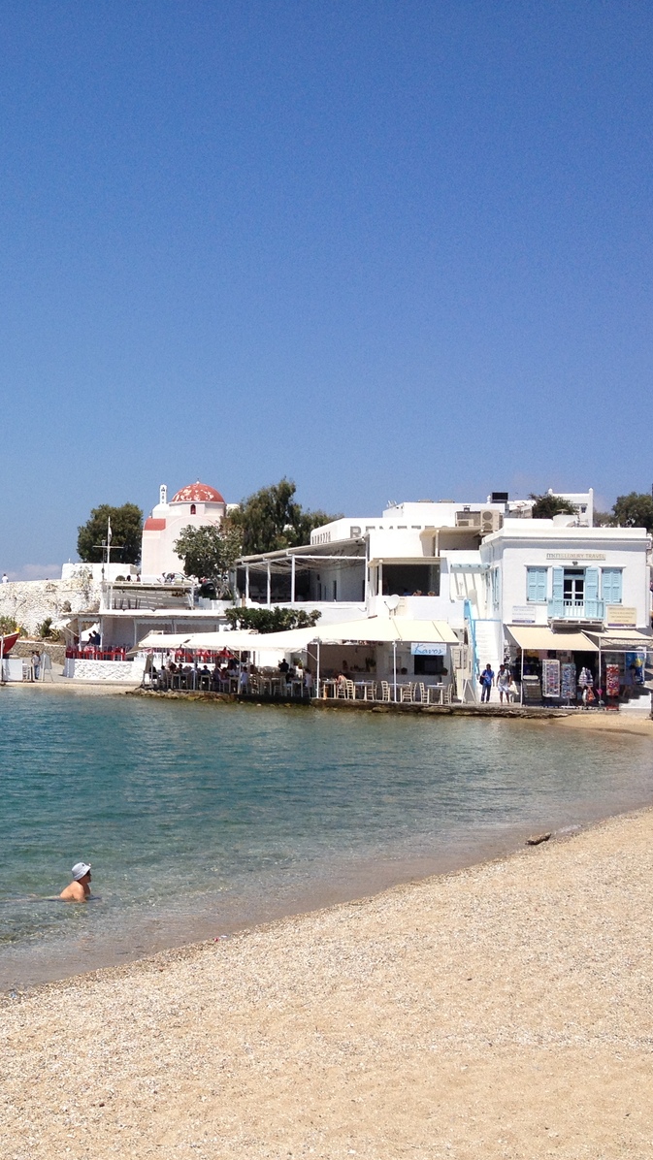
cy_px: 581
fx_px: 1569
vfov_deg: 40.6
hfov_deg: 22.7
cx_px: 16
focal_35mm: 51
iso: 50
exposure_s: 1/2632
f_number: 2.4
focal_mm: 4.28
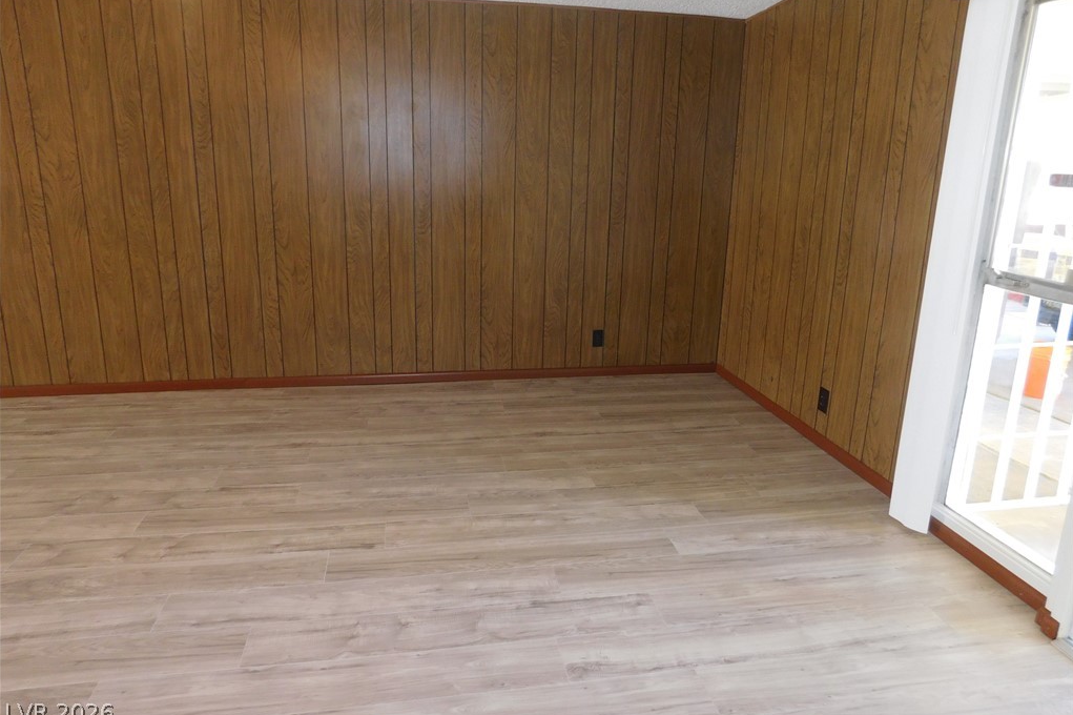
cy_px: 326
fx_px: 715
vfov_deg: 53.0
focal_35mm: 24
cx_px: 537
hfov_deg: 73.8
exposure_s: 1/30
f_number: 3
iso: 200
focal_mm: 4
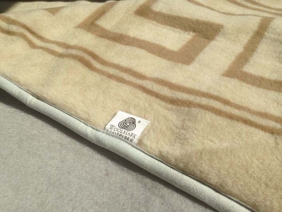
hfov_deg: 55.3
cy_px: 106
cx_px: 141
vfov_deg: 43.0
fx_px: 269
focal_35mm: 33
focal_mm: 4.13
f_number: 2.4
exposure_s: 1/2463
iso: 50
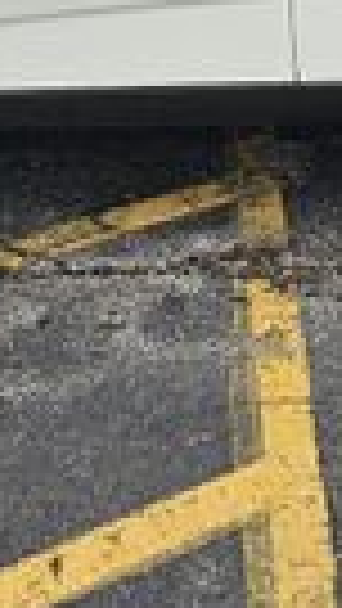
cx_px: 166
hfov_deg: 10.2
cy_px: -234
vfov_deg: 16.7
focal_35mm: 119
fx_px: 1917
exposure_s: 1/531
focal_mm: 6.3
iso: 10
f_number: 1.7
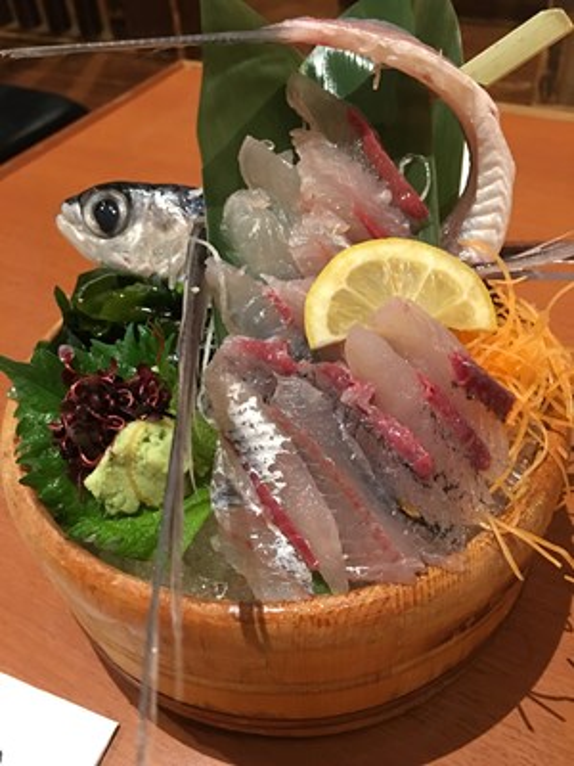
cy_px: 383
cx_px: 287
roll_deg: +4.2
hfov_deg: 48.2
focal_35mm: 29
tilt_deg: -42.6
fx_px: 641
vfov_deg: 61.7
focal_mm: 4.15
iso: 80
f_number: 2.2
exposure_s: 1/4
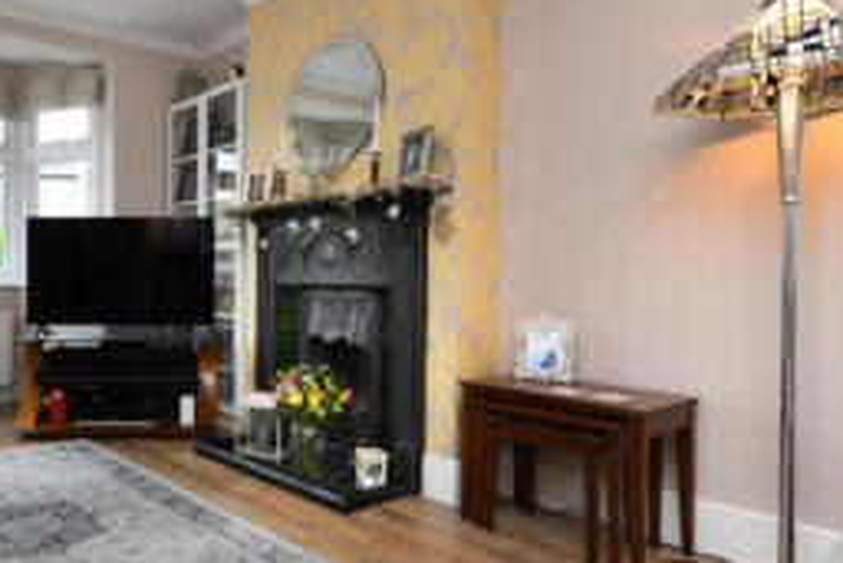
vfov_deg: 49.6
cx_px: 191
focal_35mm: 26
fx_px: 609
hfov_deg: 64.4
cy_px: 301
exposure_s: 1/60
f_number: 9
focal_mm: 14
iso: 800
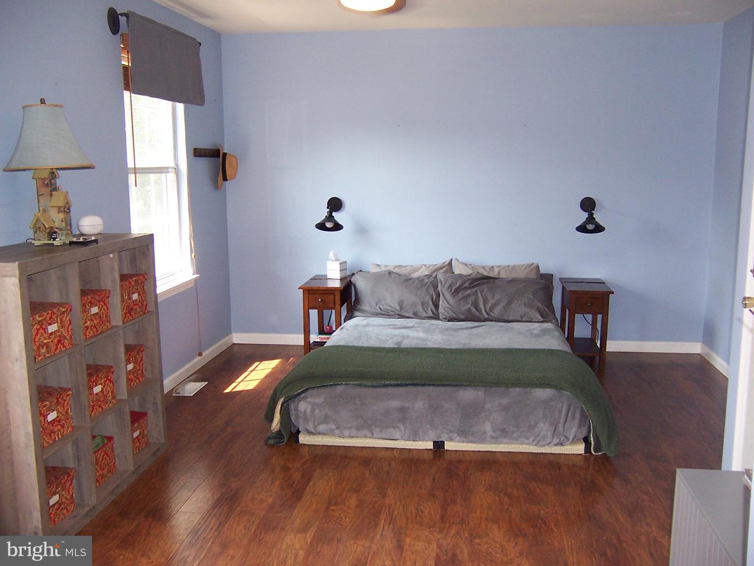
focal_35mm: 33
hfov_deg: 55.4
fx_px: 719
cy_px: 283
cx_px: 377
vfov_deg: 42.9
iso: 140
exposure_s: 1/60
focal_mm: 5.5
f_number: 2.8
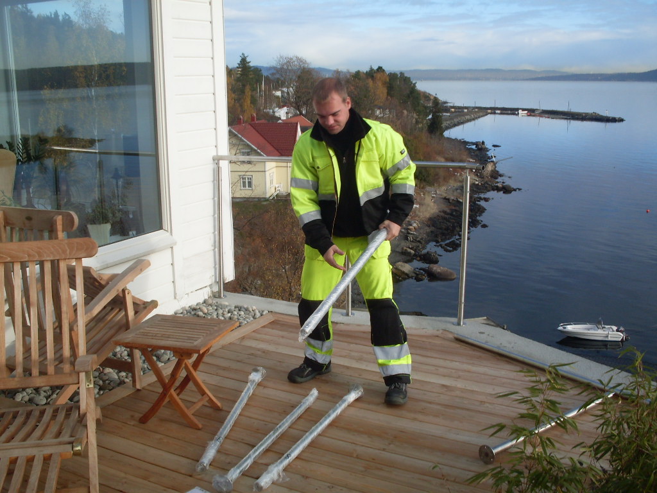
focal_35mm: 38
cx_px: 328
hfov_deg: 49.0
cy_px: 246
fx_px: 721
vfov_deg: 37.7
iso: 80
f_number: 8.4
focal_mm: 6.3
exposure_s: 1/125
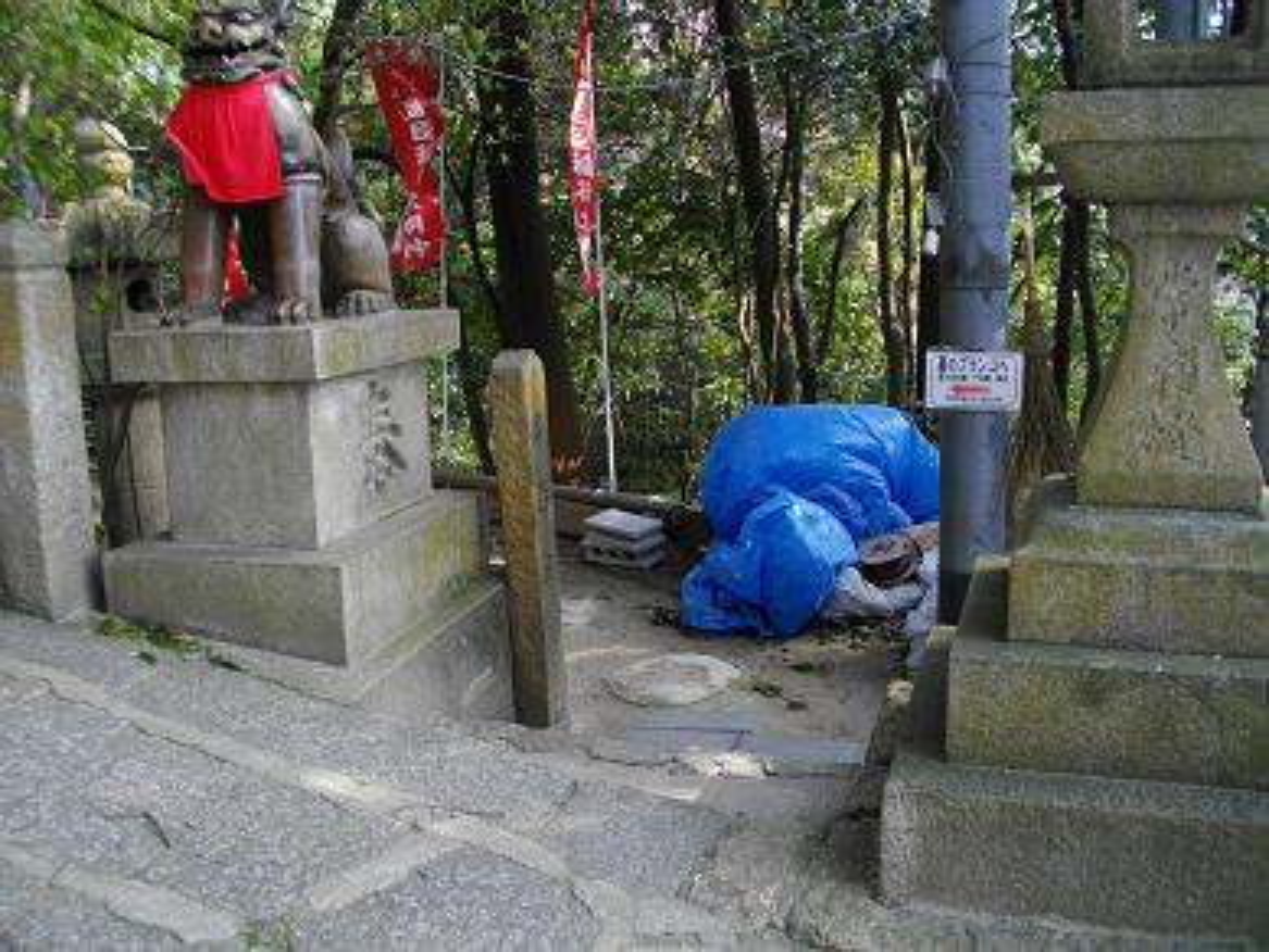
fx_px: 1173
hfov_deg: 56.8
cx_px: 634
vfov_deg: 44.2
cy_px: 476
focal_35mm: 32
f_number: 2.9
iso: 124
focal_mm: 5.7
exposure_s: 1/125
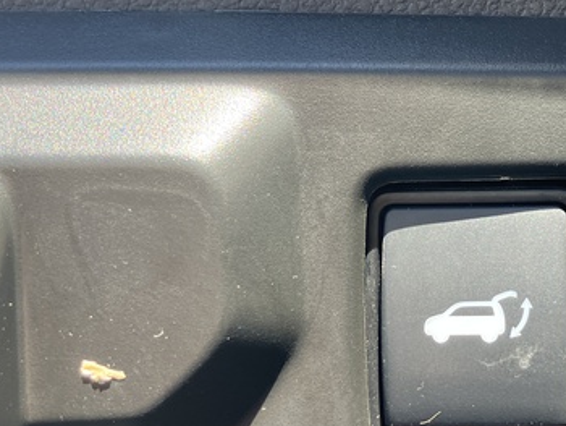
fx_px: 1047
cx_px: 446
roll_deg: +2.5
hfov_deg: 29.6
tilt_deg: +11.5
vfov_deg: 22.9
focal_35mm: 64
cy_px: 236
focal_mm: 3.99
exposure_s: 1/165
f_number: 1.8
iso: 40
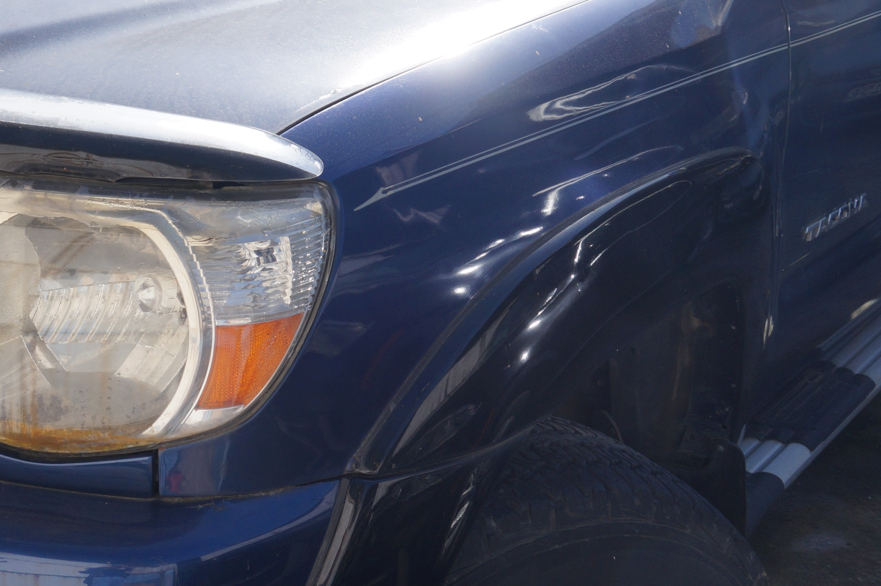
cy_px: 128
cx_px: 159
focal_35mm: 57
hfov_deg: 33.9
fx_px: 1394
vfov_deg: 23.4
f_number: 10
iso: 100
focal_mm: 18
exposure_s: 1/125
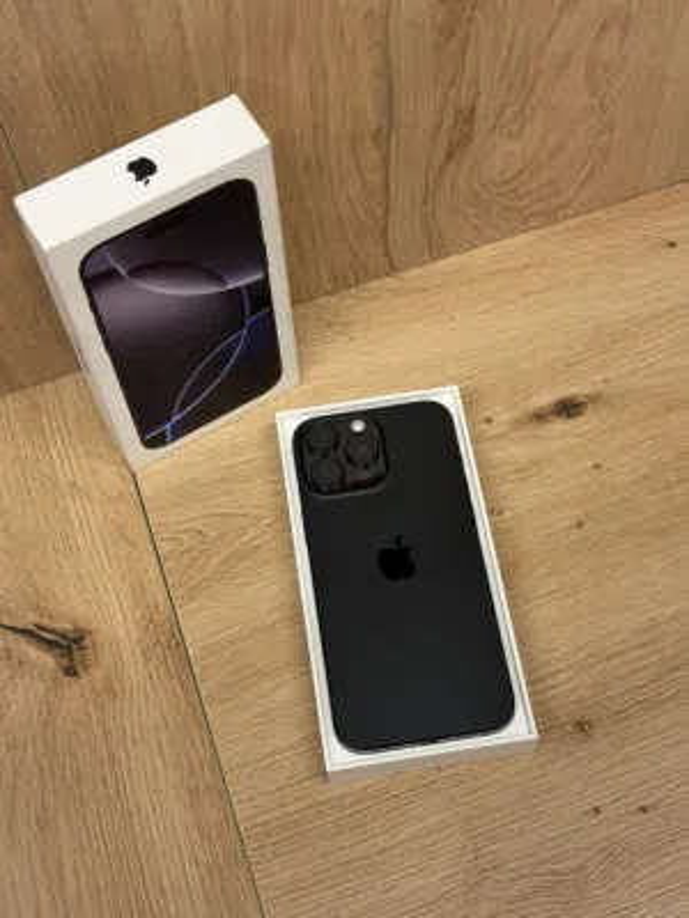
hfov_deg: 30.3
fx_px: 1274
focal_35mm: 48
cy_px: 459
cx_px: 344
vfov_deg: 39.7
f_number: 1.78
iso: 100
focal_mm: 6.76
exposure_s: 1/50
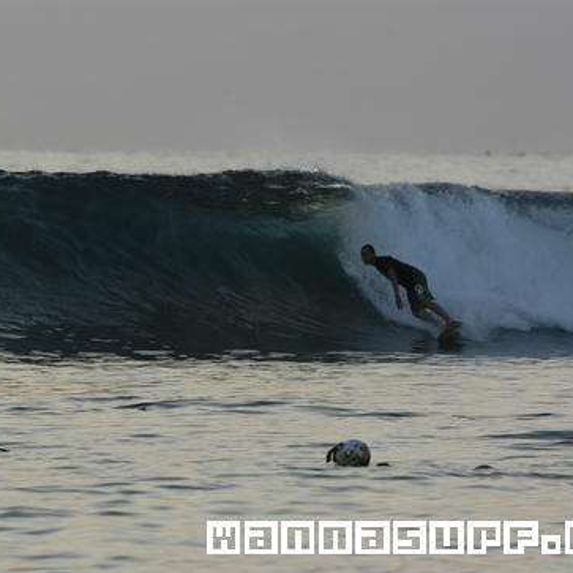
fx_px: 10825
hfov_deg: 3.0
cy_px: 286
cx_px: 264
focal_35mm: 578
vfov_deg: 3.0
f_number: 6.3
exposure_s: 1/250
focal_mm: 300
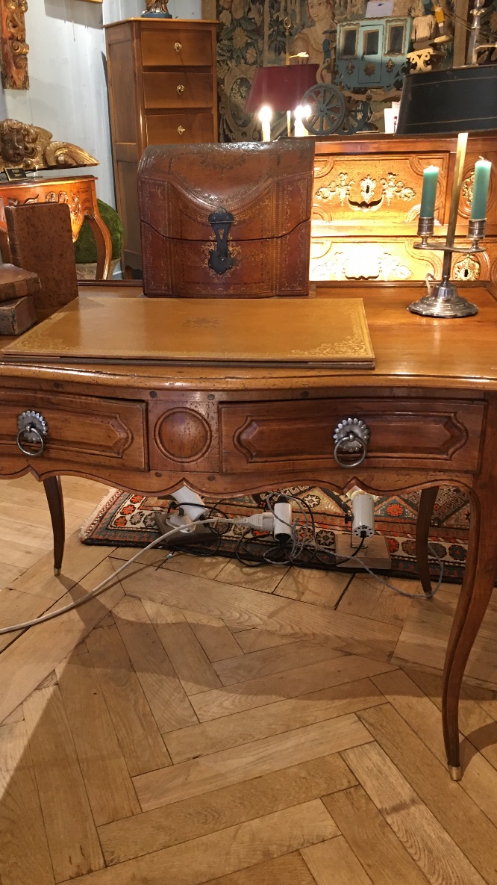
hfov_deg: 36.5
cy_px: 447
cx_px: 204
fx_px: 750
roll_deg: +1.3
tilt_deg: -22.0
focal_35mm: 32
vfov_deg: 61.0
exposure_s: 1/17
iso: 80
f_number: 2.2
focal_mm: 4.15
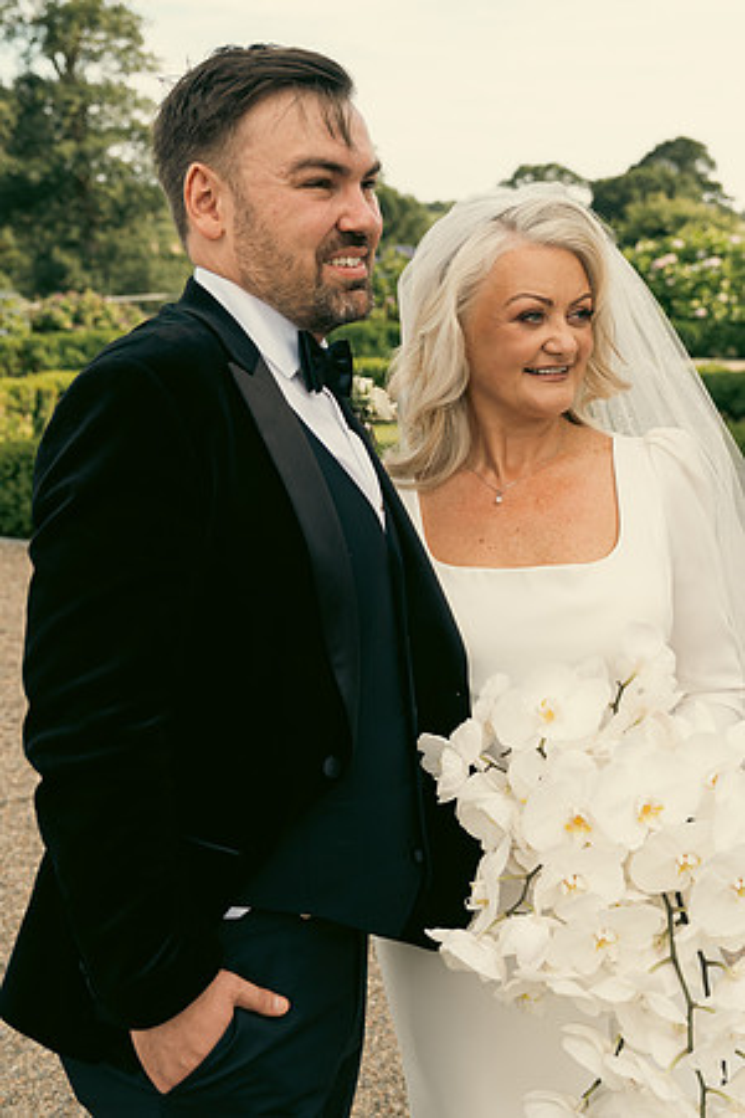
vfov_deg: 40.3
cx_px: 372
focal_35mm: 49
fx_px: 1521
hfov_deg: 27.5
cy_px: 559
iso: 160
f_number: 3.5
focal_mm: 33
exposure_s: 1/640
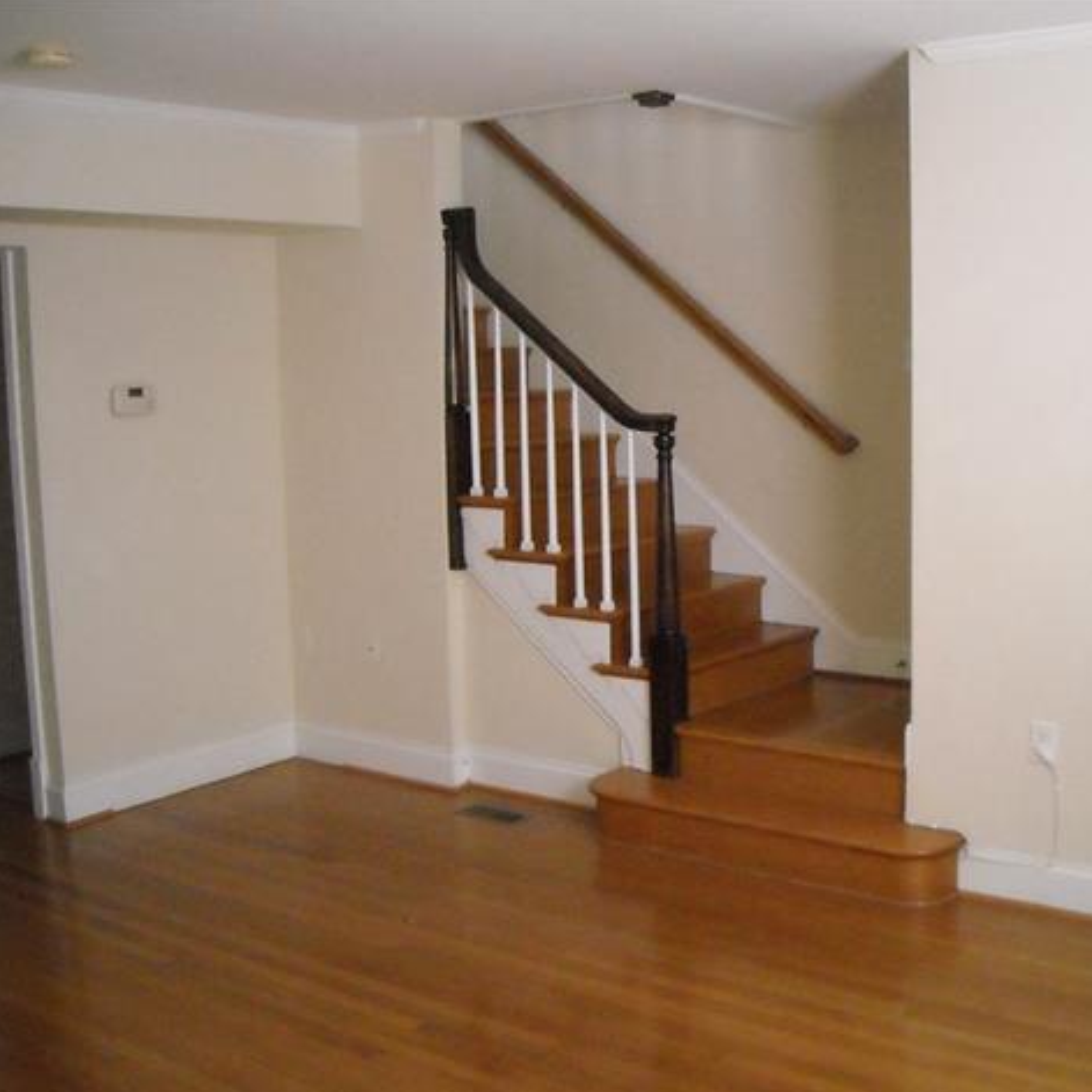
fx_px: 1499
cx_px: 696
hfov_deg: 39.7
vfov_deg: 40.0
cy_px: 552
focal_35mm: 42
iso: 800
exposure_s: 1/114
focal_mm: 5.7
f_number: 2.8
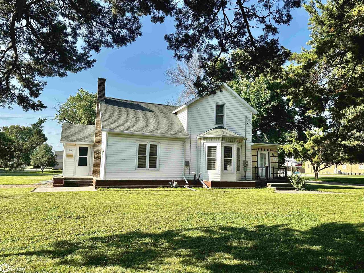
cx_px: 182
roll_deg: -0.6
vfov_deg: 56.8
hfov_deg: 71.6
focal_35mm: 24
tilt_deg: +6.7
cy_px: 136
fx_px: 252
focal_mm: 6.86
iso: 80
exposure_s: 1/2353
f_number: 1.78
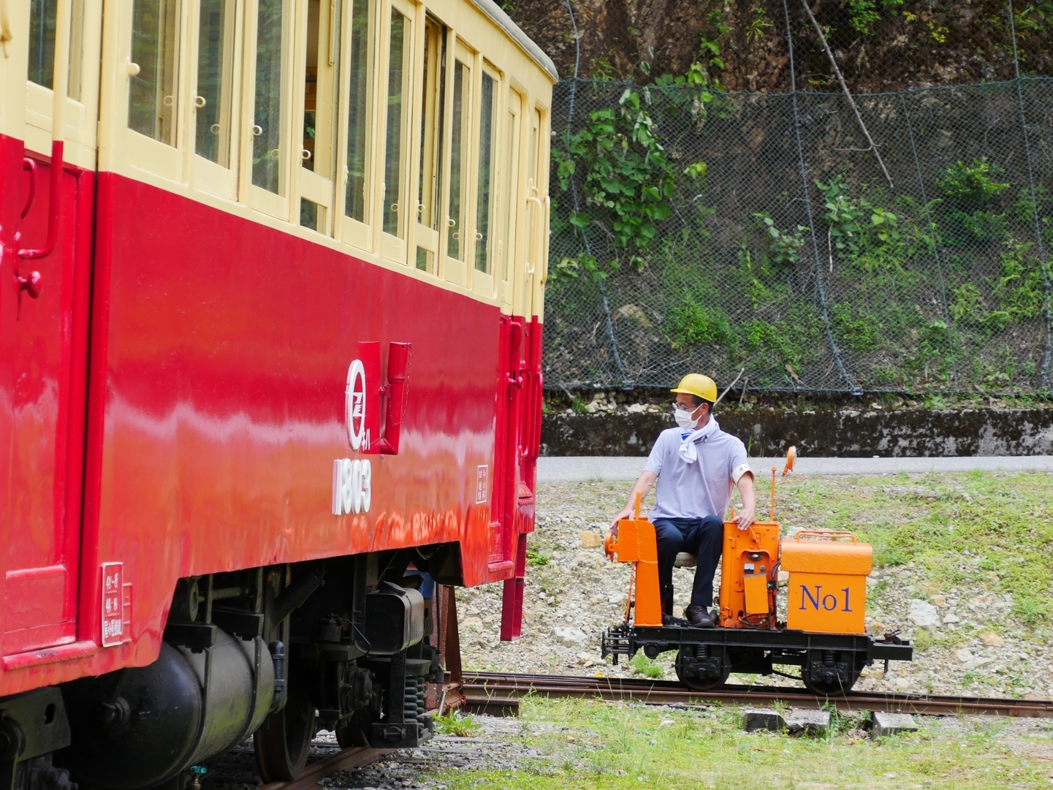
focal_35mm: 111
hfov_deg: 17.7
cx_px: 499
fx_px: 3377
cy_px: 411
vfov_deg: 13.3
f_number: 5.7
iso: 200
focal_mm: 50
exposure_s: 1/200
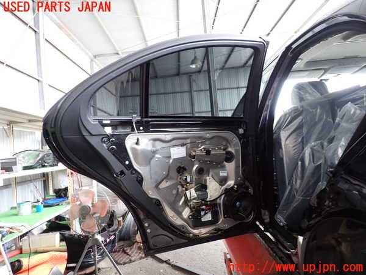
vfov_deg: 54.9
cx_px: 183
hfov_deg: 69.4
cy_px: 138
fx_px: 264
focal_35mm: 25
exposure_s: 1/40
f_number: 2
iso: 200
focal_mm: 4.5
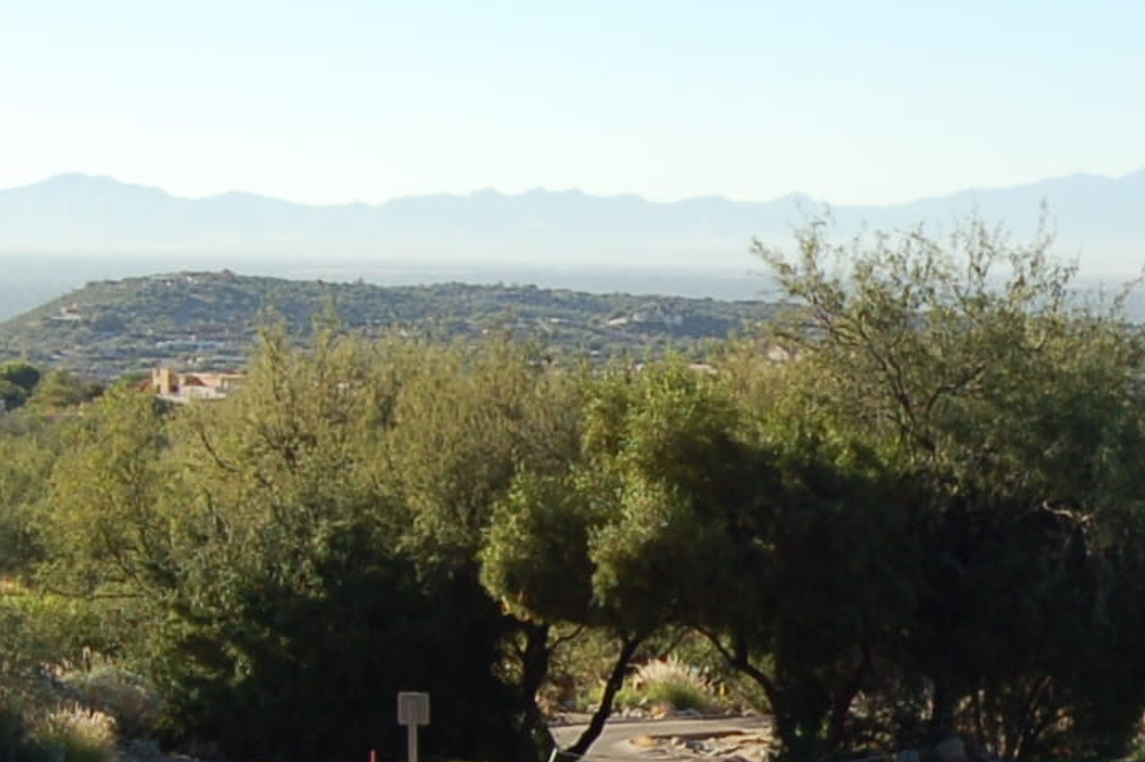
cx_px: 1187
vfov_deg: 9.4
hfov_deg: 13.9
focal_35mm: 145
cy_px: 612
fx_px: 4613
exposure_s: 1/250
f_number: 8
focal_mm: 23
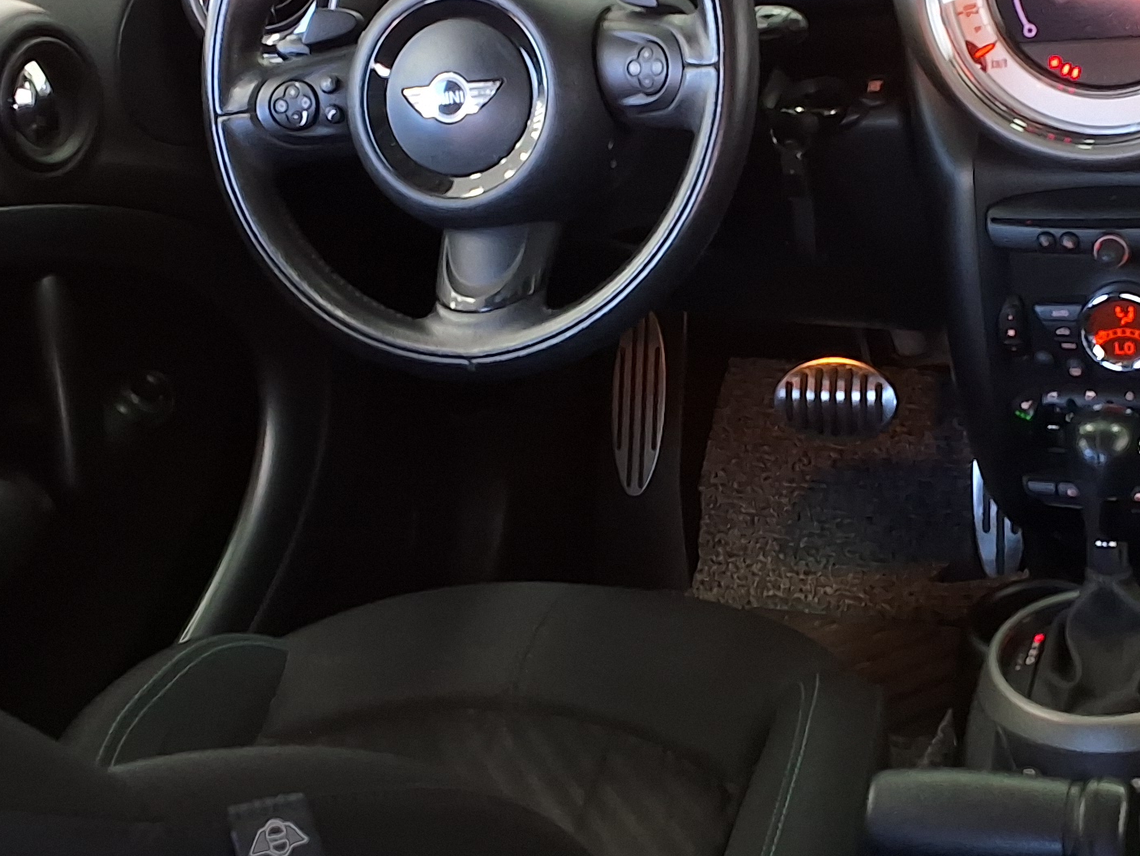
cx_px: 683
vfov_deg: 22.3
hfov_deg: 29.7
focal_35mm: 65
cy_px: 196
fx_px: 2141
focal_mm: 2.91
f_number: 1.9
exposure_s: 1/40
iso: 80
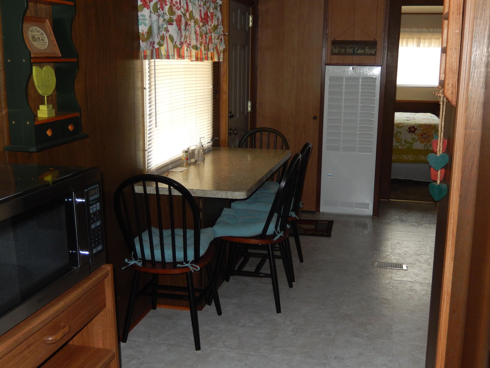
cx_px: 245
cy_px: 184
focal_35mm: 41
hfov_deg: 45.8
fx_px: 580
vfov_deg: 35.1
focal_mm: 7.3
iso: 250
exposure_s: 1/30
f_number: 4.2
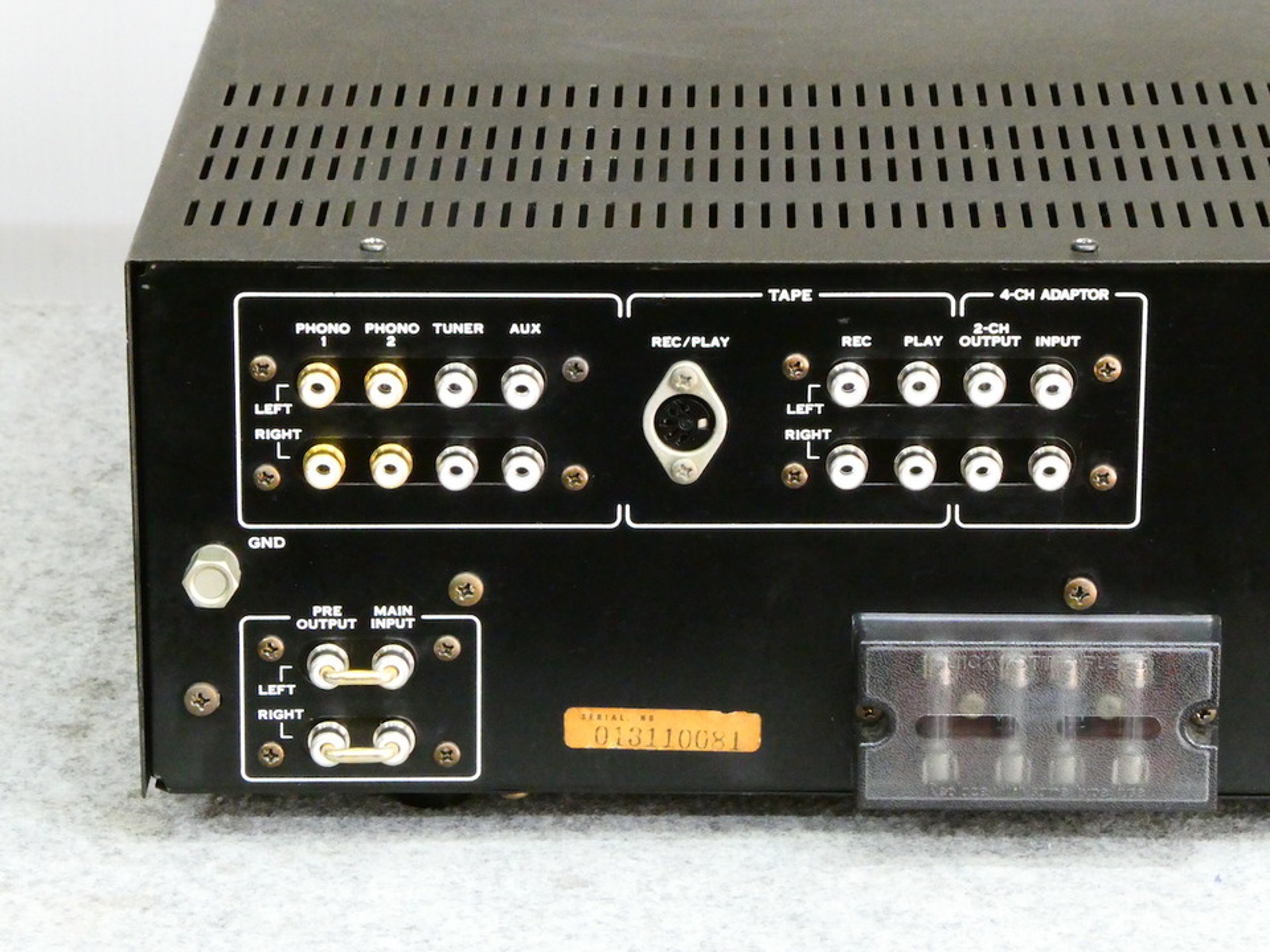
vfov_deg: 9.8
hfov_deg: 13.1
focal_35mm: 151
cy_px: 476
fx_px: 5540
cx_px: 635
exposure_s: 1/15
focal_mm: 27.1
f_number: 8
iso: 1600
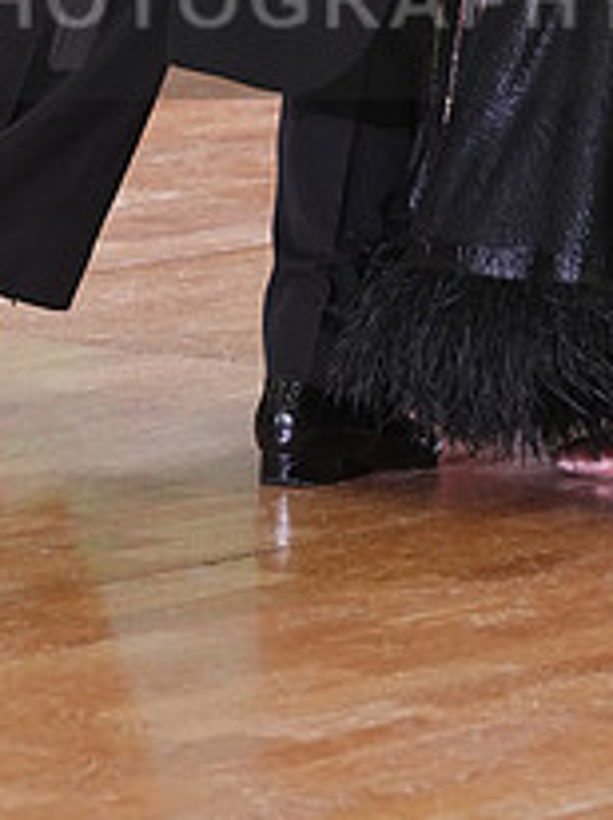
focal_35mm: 542
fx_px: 12824
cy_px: -32
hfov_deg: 2.7
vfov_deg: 3.7
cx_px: 157
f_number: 6.3
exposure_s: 1/200
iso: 4000
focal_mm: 200
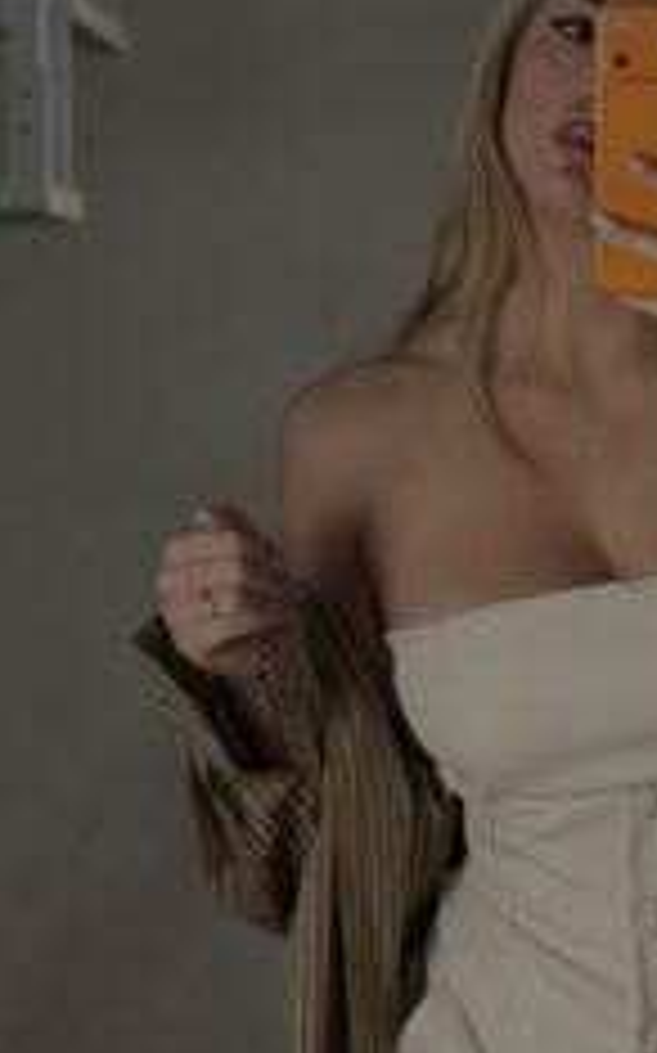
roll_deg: +0.7
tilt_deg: -7.0
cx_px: 598
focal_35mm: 87
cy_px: 567
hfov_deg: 14.8
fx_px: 2495
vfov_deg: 23.8
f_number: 1.78
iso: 64
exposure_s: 1/50
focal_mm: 6.76
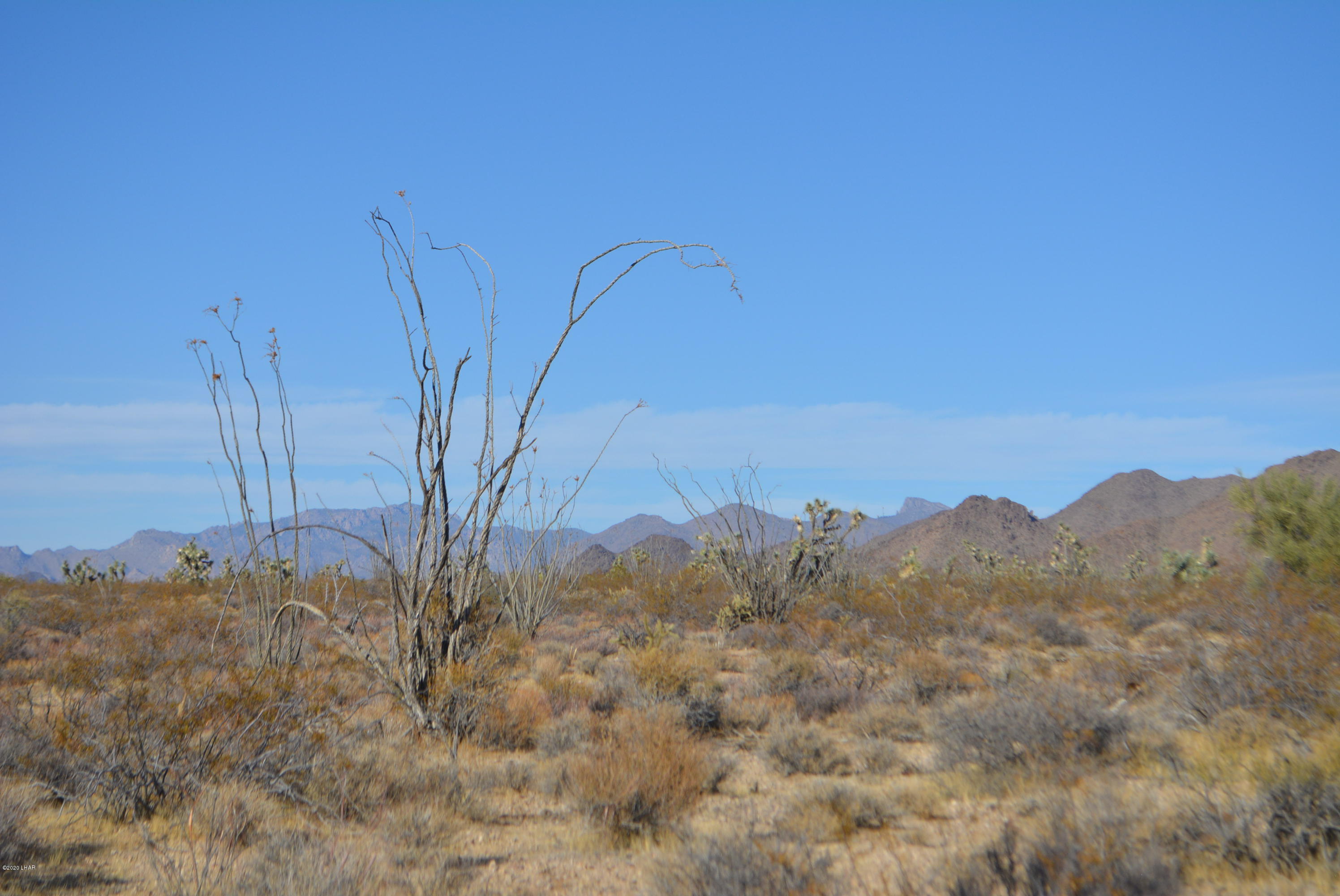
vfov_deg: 16.6
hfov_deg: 24.6
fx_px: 3073
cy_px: 448
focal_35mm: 82
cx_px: 670
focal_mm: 55
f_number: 7.1
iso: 400
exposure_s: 1/2000
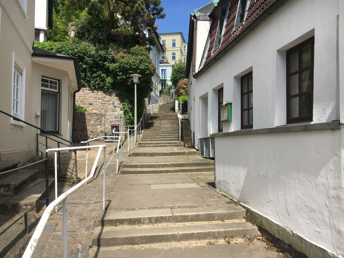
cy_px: 129
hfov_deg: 61.7
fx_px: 288
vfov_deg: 48.2
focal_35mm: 29
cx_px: 172
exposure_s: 1/1350
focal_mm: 4.15
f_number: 2.2
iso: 25
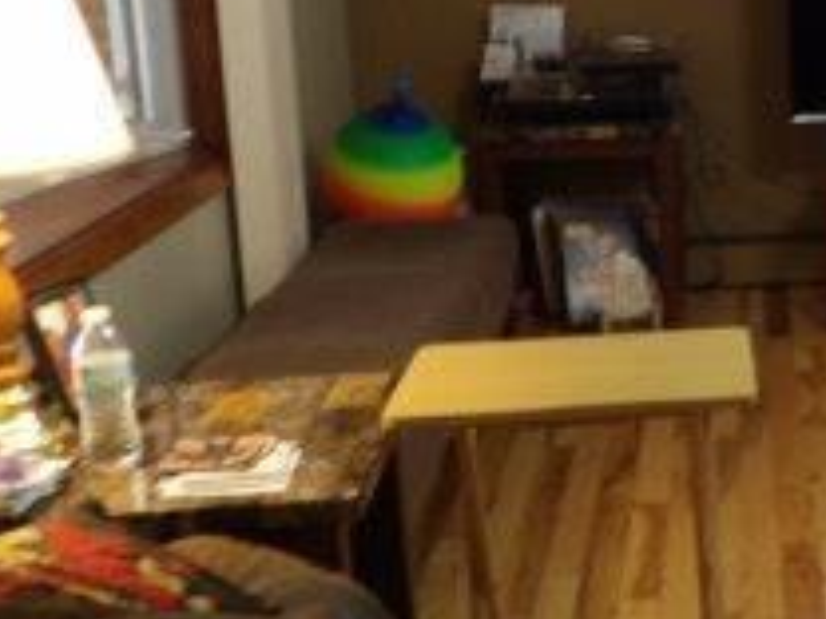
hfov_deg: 23.5
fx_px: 1766
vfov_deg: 19.9
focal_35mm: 74
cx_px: 1048
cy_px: 250
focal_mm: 4.3
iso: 302
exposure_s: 1/17
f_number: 3.2
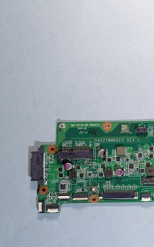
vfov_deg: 34.0
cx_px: 200
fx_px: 403
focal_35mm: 60
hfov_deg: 19.9
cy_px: 128
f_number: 8
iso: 100
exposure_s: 1/6
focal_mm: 22
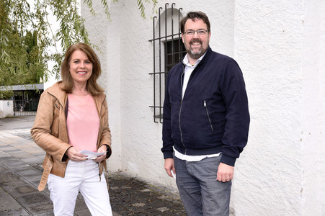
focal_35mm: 38
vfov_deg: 35.0
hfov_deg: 50.7
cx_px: 162
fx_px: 343
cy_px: 108
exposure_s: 1/160
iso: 500
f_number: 9
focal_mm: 38
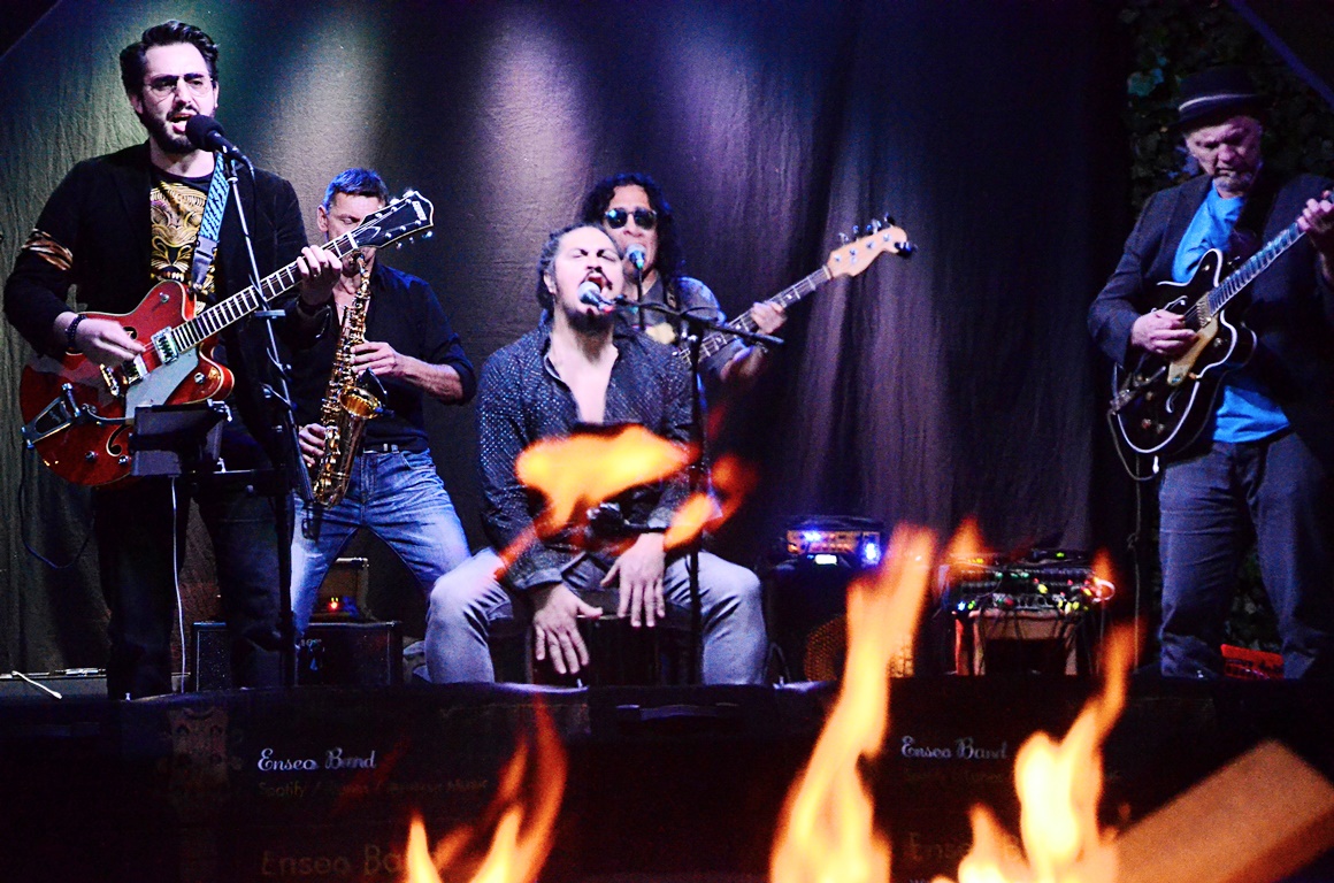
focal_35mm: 99
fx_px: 3660
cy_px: 442
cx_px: 667
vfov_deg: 13.8
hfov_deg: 20.7
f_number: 5.3
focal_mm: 66
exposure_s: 1/160
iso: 6400
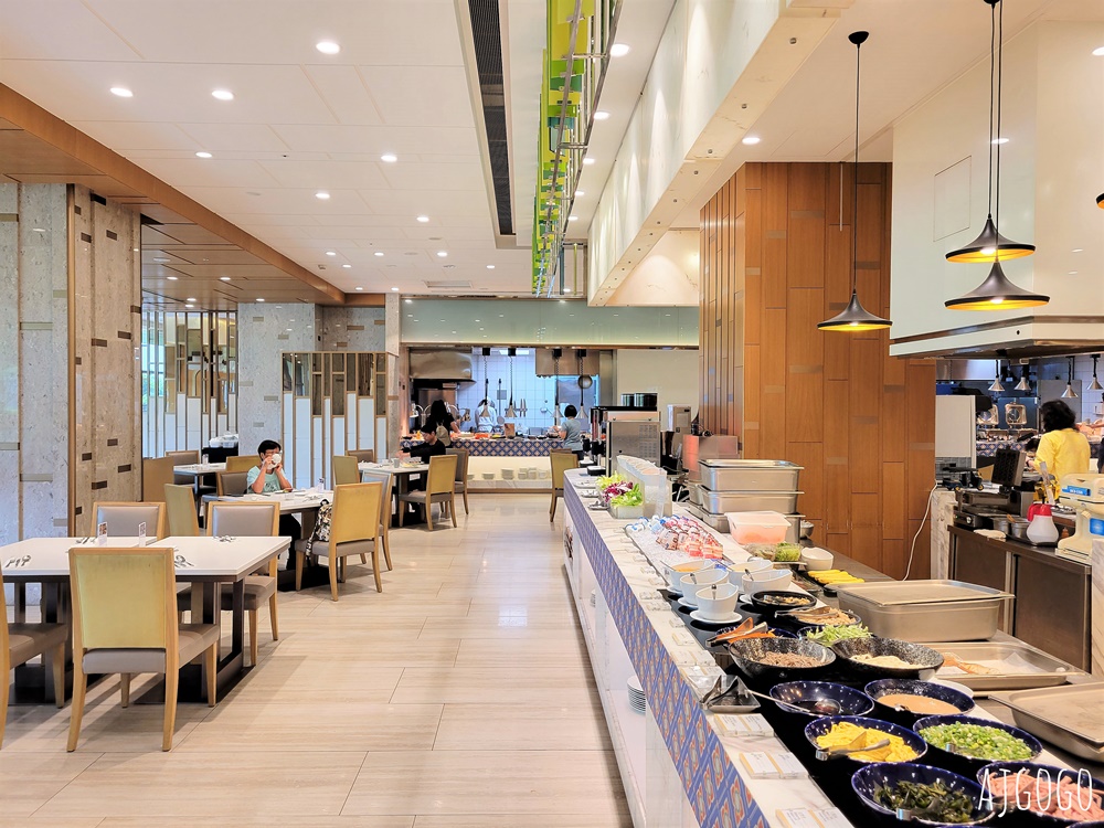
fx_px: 829
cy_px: 414
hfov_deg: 67.3
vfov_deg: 53.1
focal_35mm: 26
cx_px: 552
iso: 100
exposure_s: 1/120
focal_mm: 5.4
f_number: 1.8
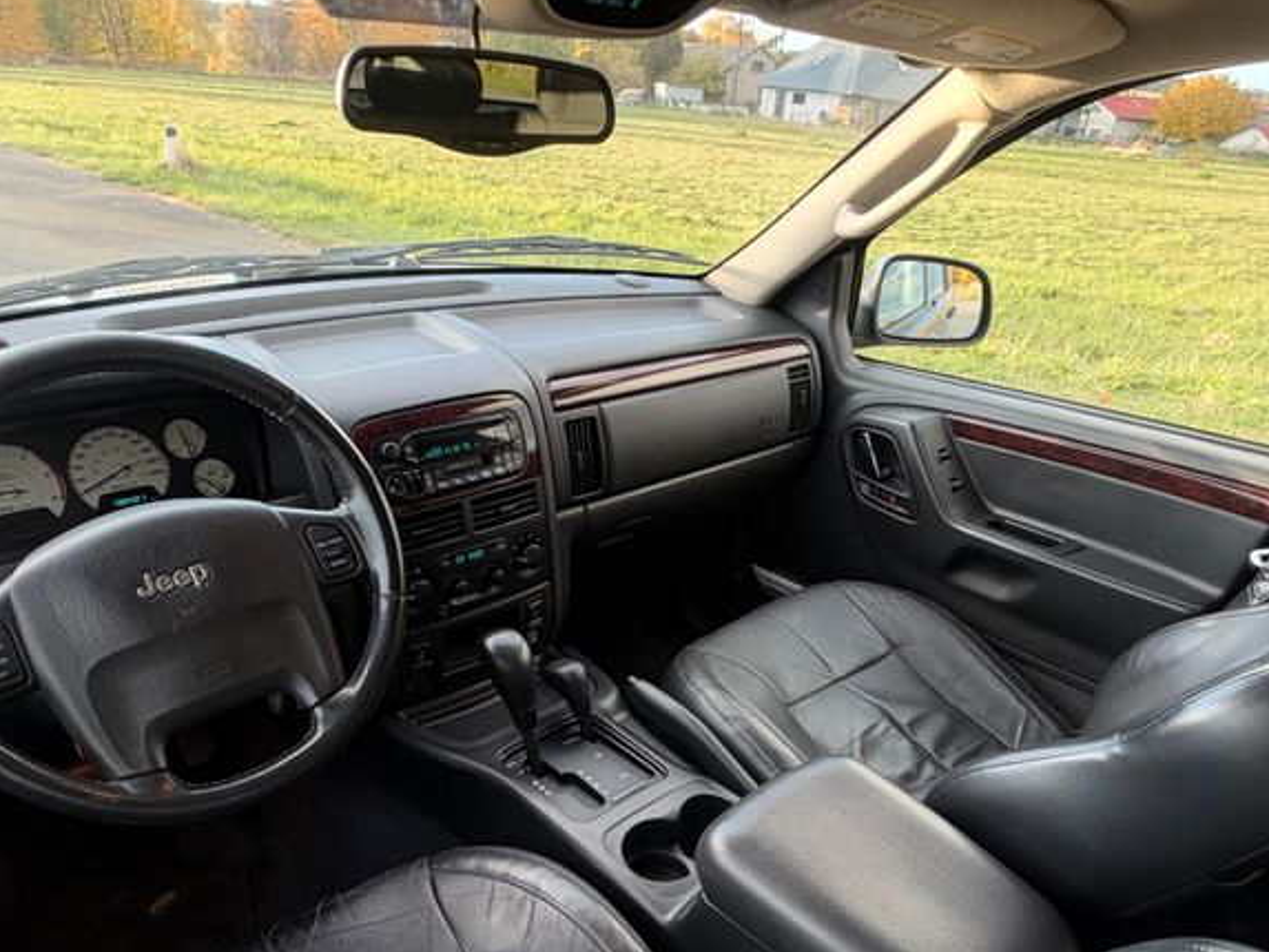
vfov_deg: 53.2
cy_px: 673
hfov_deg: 69.4
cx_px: 633
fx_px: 917
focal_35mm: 25
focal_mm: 2.22
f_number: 2.2
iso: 160
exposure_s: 1/121
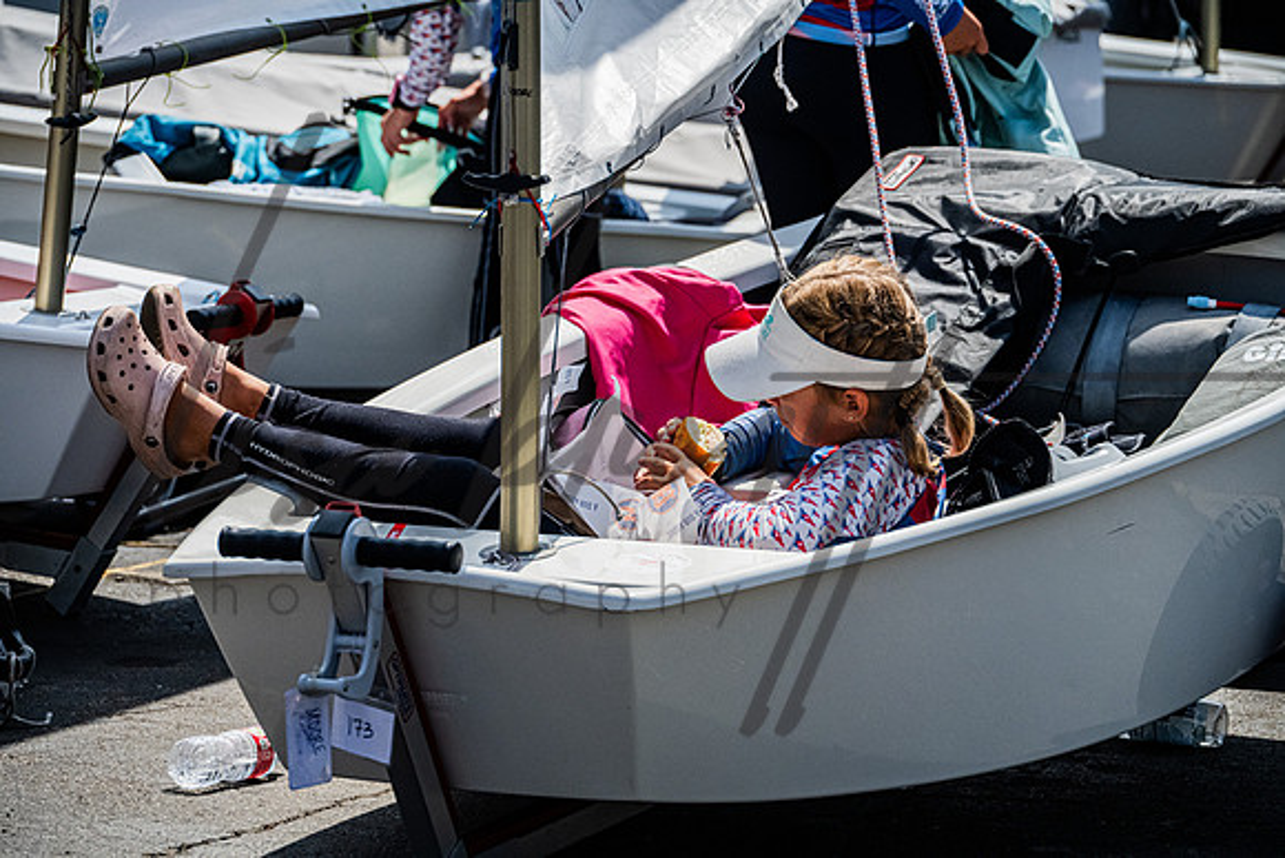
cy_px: 429
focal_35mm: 185
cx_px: 642
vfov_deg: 7.4
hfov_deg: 11.1
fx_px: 6605
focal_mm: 185
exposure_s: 1/6400
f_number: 7.6
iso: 2500
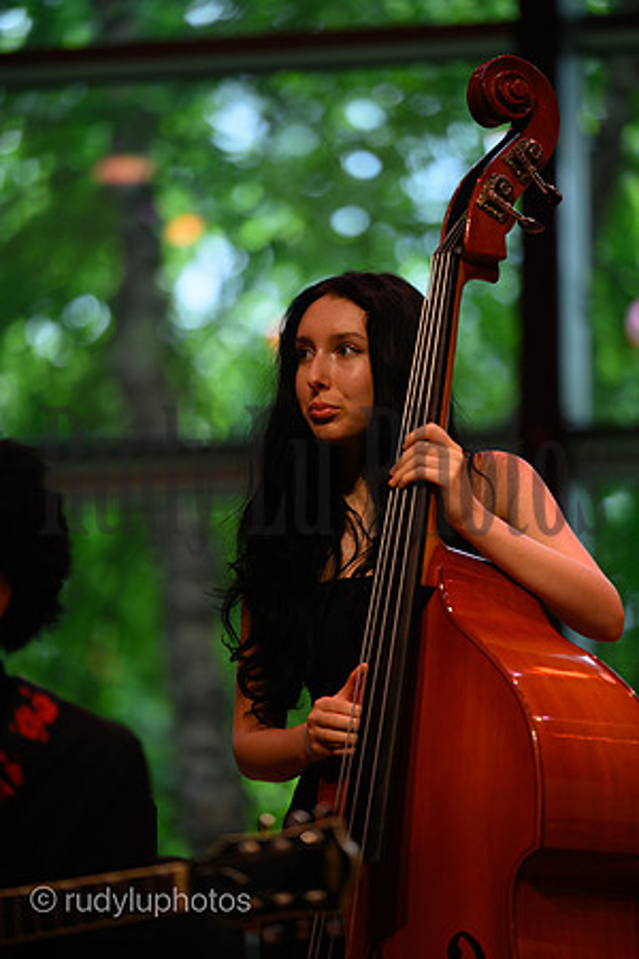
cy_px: 480
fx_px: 4659
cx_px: 320
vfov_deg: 11.7
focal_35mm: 175
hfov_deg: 7.8
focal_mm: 175
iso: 800
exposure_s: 1/800
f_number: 2.8
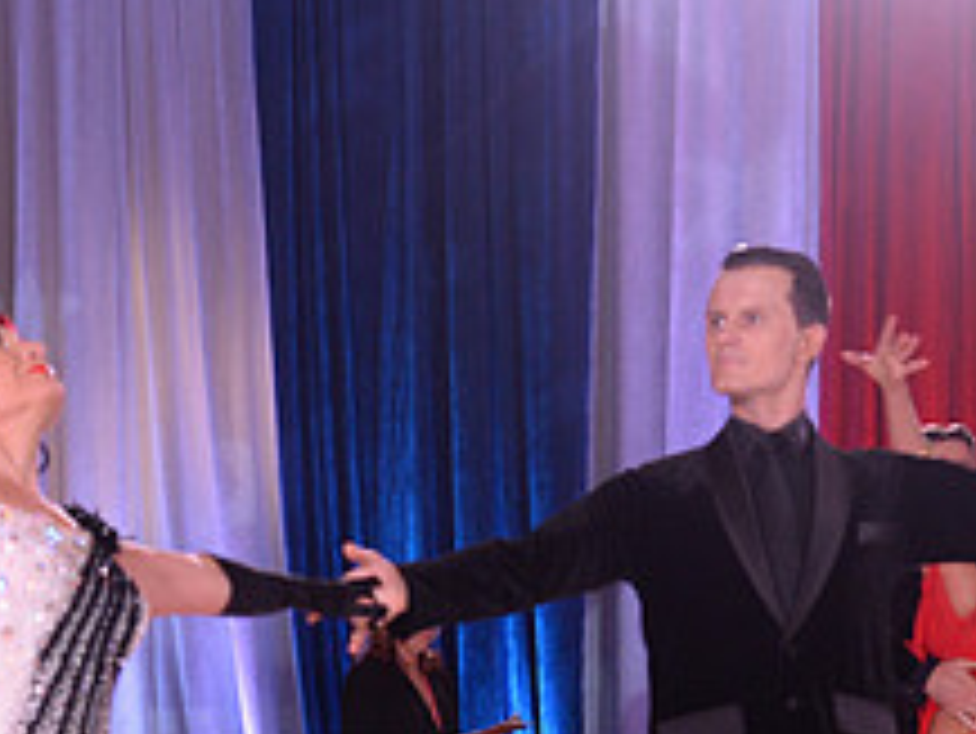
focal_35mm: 169
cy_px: 858
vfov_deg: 8.7
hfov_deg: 11.6
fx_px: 4768
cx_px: 193
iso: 2000
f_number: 5
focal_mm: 66
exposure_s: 1/250
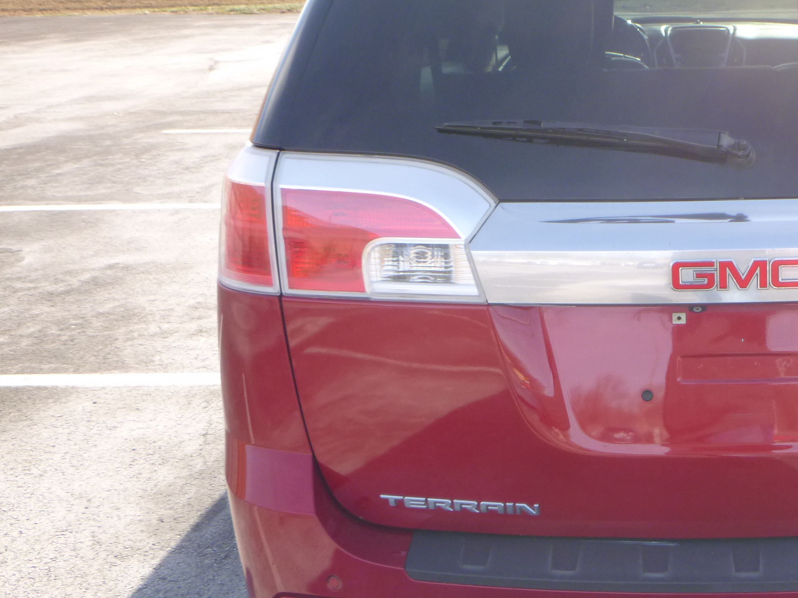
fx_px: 1083
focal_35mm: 47
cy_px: 314
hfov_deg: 38.3
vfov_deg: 30.9
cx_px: 682
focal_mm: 4.5
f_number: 3.9
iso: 100
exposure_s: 1/125
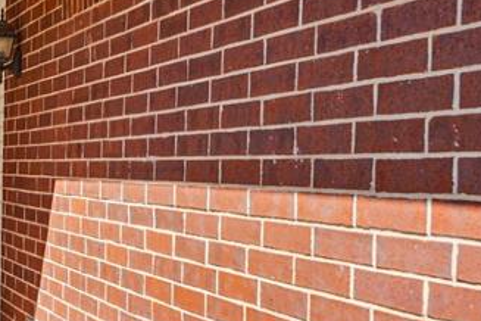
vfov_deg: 18.2
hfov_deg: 22.6
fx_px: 1002
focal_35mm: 75
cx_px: -220
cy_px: 177
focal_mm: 24
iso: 100
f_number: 8
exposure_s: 1/60
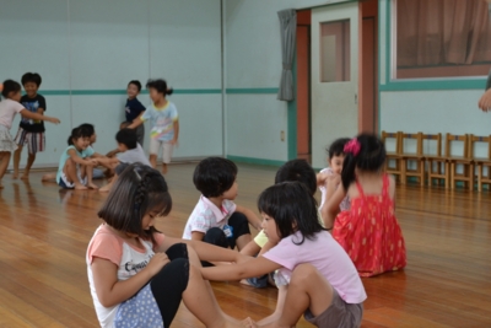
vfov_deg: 21.6
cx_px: 246
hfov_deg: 31.9
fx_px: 860
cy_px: 164
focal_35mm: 63
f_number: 5.3
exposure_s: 1/30
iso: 400
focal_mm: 42
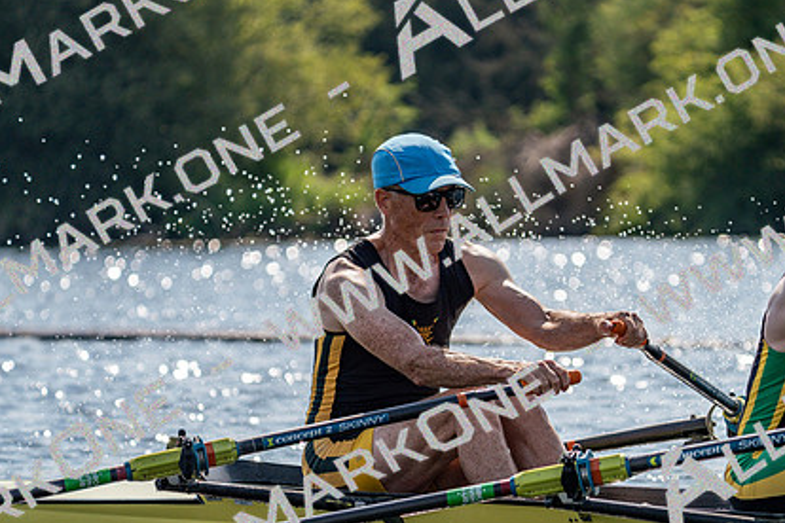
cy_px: 357
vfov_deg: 4.9
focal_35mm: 280
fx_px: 6105
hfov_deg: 7.4
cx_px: 499
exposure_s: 1/1600
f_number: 5.6
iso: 160
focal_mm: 200
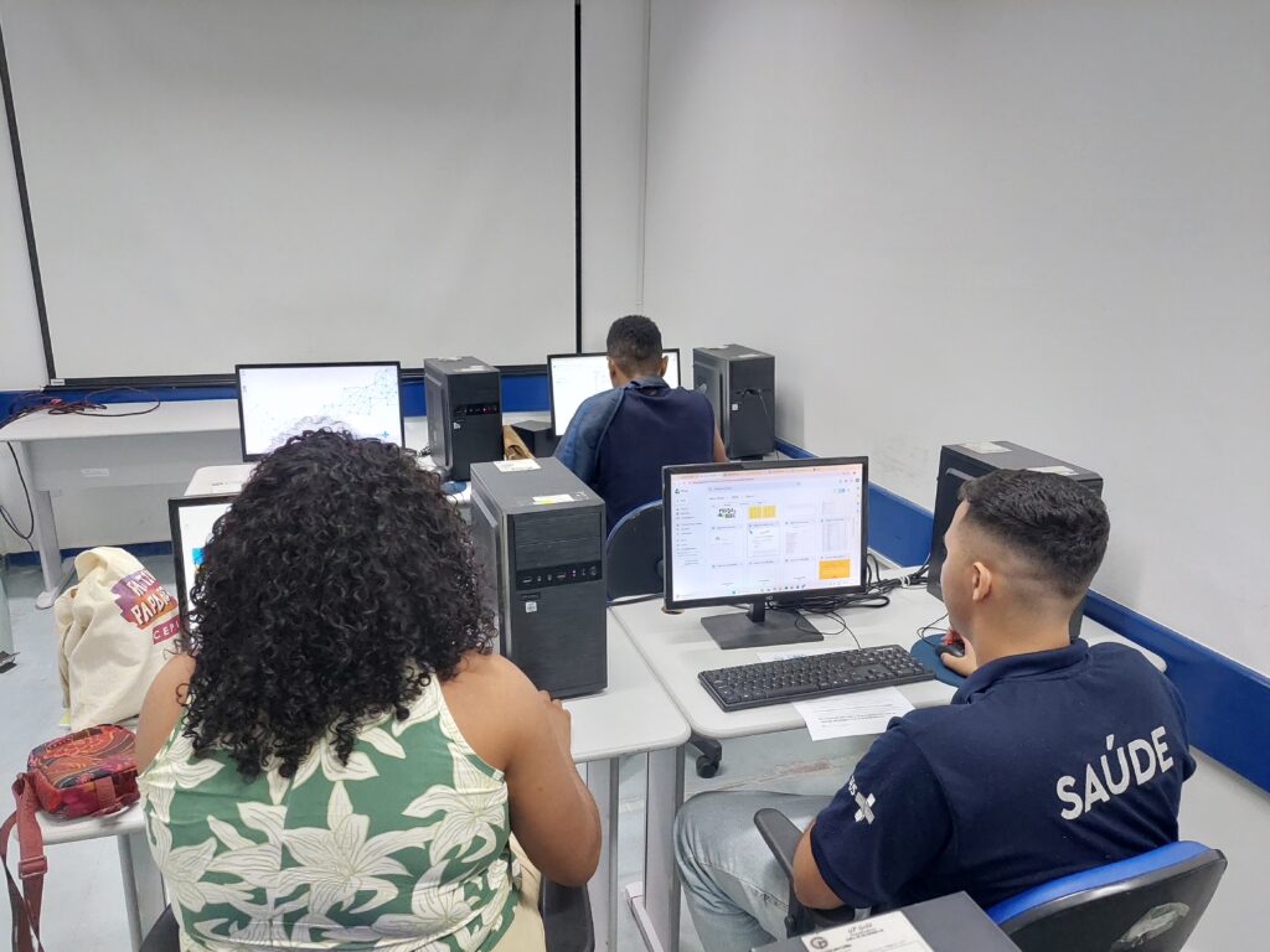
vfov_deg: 56.8
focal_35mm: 24
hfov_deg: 71.6
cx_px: 635
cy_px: 476
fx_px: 881
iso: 640
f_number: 1.8
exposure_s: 1/60
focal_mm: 5.23
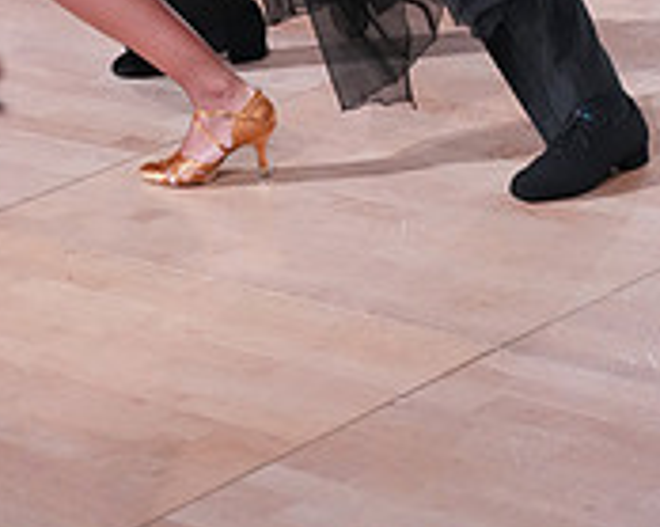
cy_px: -409
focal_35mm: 163
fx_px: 3182
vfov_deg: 9.1
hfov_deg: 11.8
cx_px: 188
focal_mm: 52
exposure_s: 1/500
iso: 4000
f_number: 4
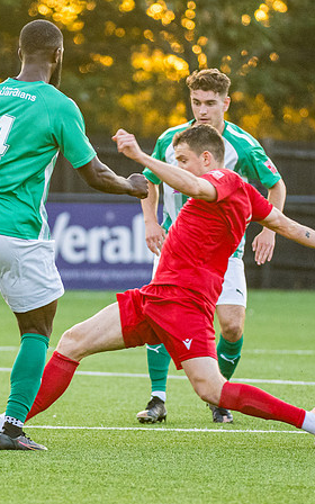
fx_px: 7349
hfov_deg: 2.5
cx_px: -21
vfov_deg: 3.9
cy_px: 217
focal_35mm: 535
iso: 1250
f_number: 2.8
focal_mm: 170
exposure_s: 1/1000
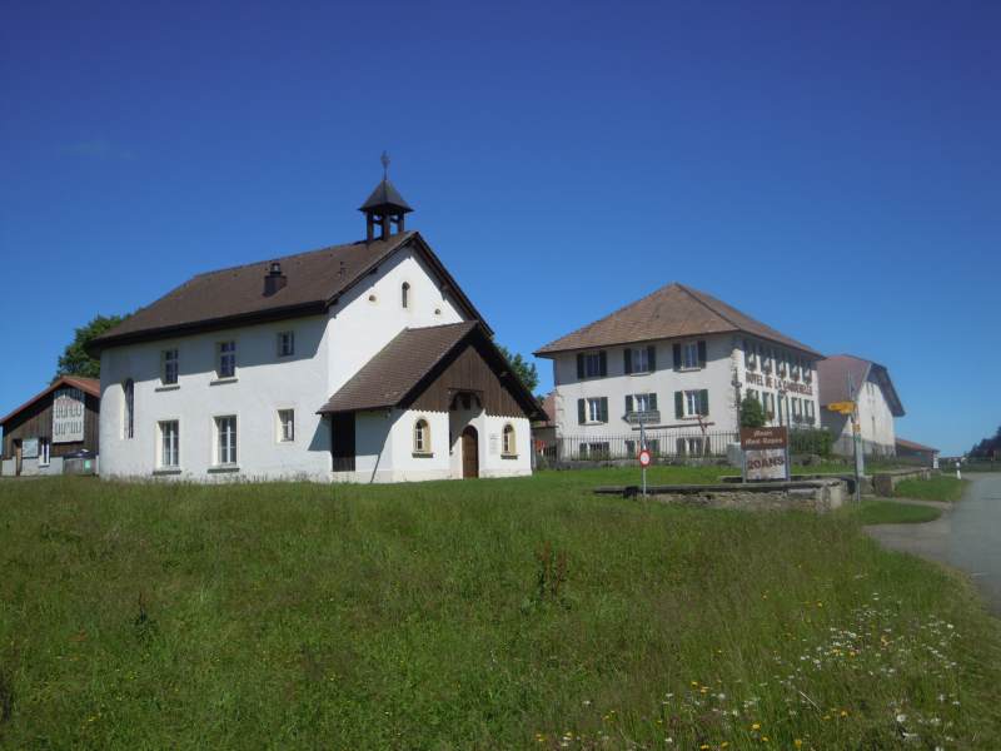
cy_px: 376
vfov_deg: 39.7
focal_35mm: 36
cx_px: 500
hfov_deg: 51.4
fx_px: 1041
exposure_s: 1/400
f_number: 8.5
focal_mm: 6.4
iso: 100
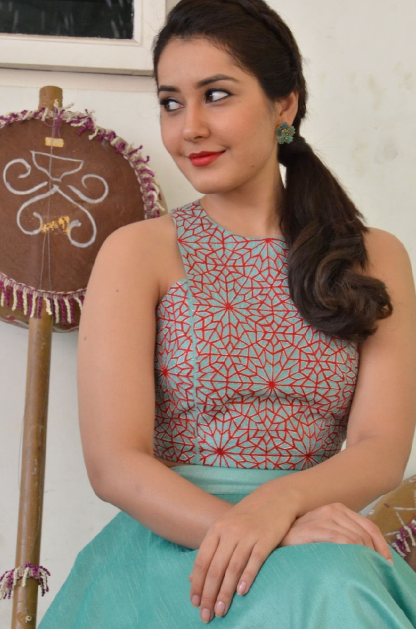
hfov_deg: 12.0
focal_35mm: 114
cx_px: 188
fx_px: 1986
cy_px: 312
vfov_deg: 18.0
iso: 2000
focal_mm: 66
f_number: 8
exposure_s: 1/125
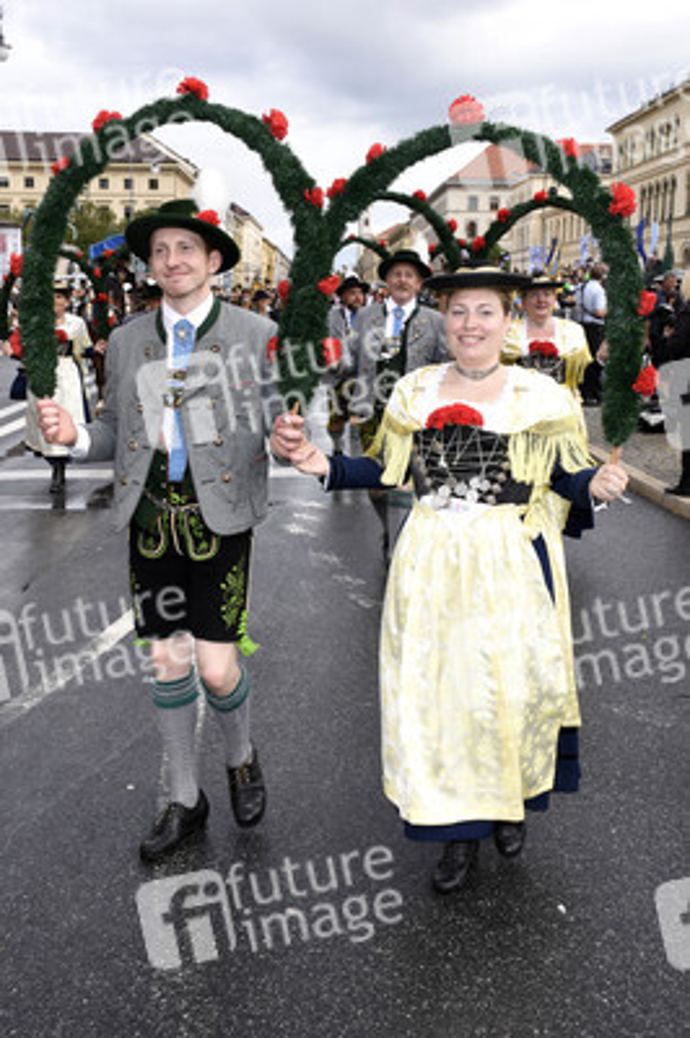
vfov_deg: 48.0
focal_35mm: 40
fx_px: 1166
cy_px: 519
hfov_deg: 33.0
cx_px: 345
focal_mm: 27
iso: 200
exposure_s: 1/160
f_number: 8
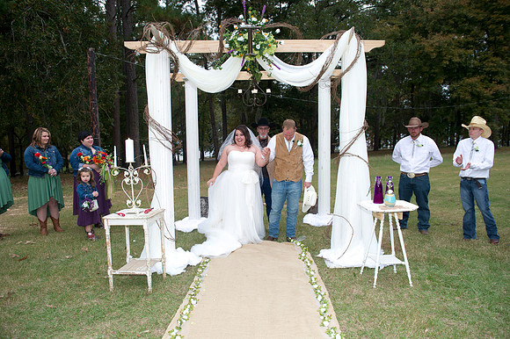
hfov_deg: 69.4
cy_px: 170
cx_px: 255
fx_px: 368
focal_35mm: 26
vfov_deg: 49.5
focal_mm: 26
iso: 800
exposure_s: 1/160
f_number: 4.5
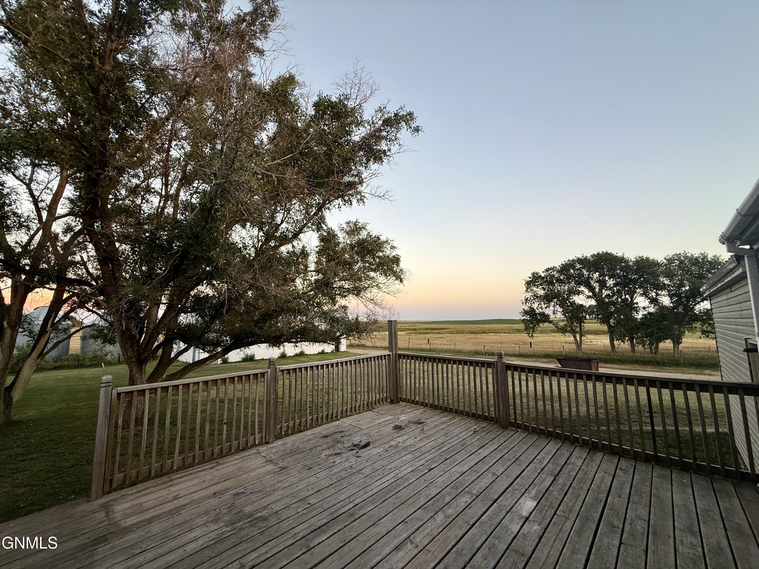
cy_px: 284
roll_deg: +0.2
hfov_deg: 102.1
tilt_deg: +8.2
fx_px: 307
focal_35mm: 14
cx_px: 380
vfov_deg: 85.7
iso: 64
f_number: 2.2
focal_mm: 2.22
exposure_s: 1/99
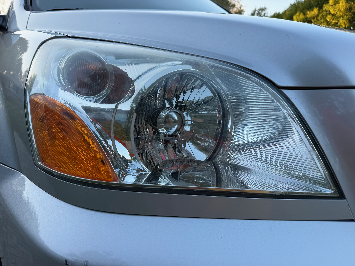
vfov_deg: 56.8
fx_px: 246
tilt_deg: -14.5
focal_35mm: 24
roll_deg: +1.7
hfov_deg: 71.6
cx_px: 178
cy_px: 133
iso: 80
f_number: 1.78
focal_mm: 6.76
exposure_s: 1/401
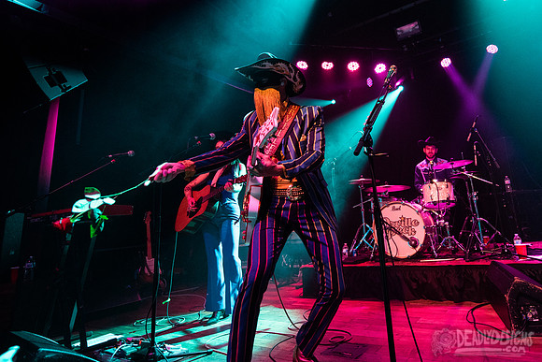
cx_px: 339
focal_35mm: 23
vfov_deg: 55.5
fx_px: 339
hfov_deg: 75.9
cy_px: 135
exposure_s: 1/250
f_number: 3.2
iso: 3200
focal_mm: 18
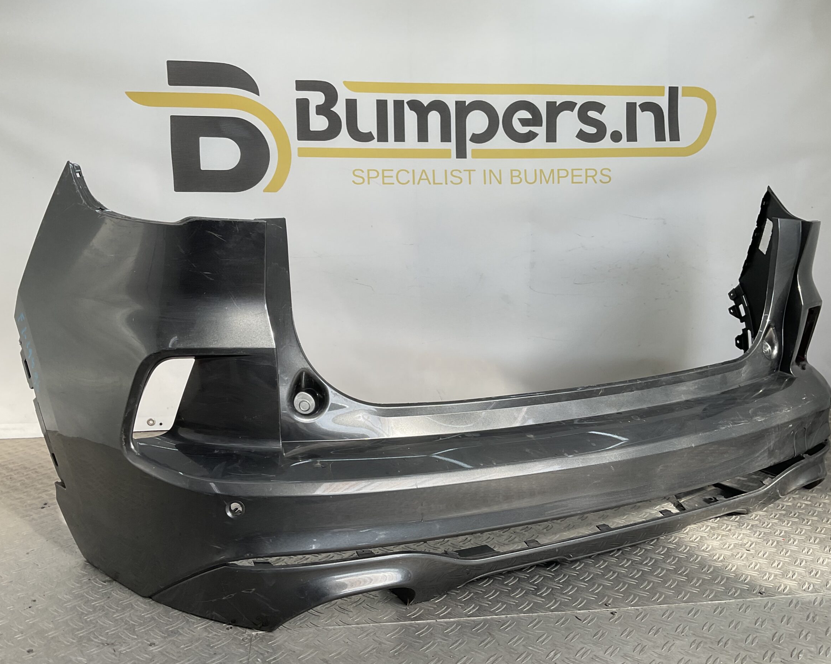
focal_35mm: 31
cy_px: 338
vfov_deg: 47.1
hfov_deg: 57.2
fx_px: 762
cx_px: 413
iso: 16
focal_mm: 3
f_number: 1.8
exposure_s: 1/344
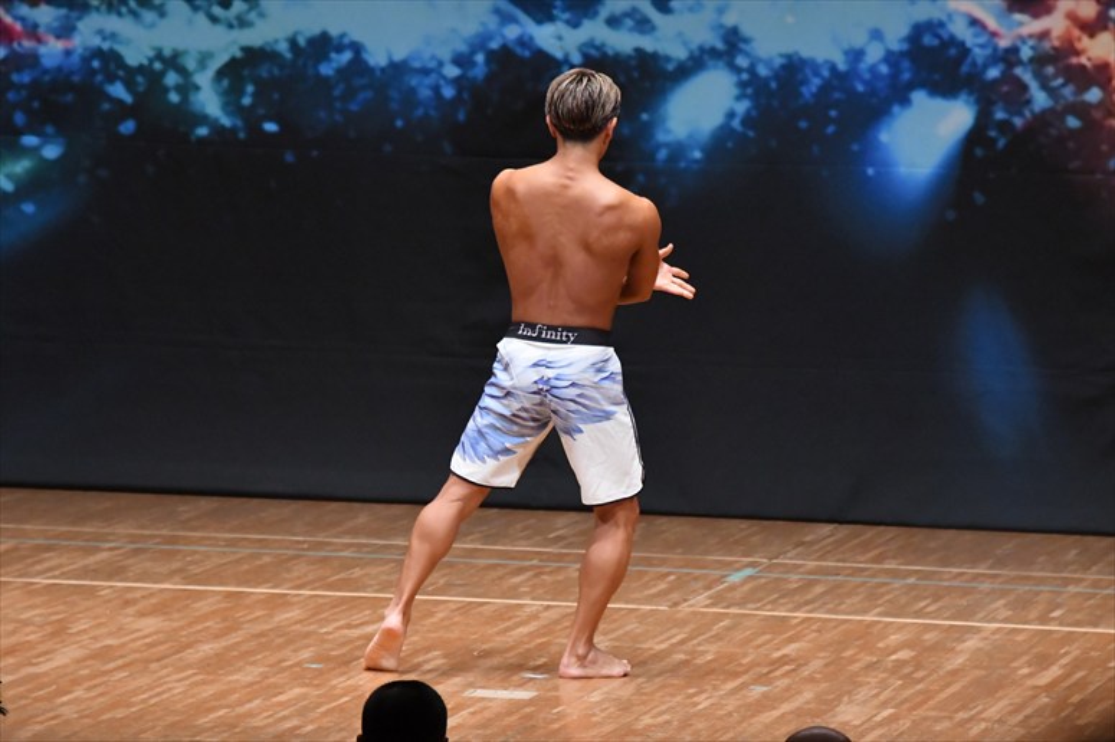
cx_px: 558
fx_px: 8823
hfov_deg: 7.2
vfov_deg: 4.8
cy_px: 371
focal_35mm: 285
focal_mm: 190
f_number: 5.6
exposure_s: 1/400
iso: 6400
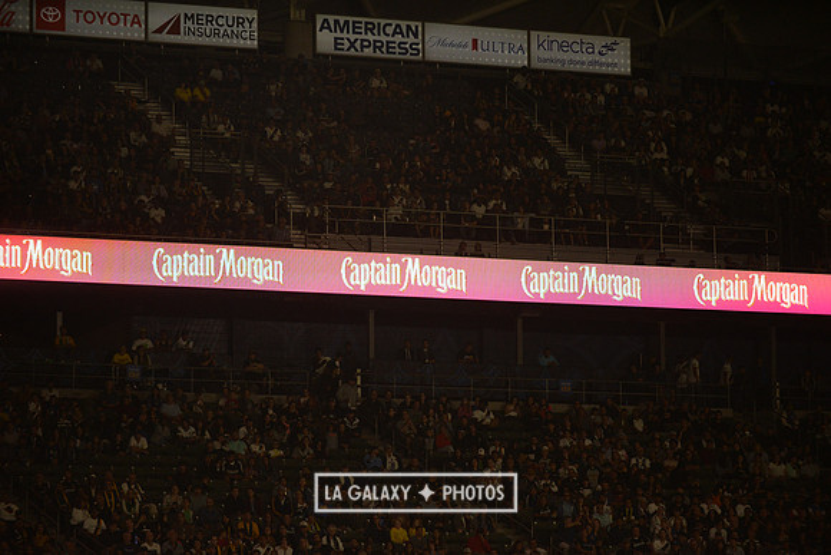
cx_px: 416
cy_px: 278
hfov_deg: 10.3
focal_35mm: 200
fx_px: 4618
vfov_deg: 6.9
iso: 1600
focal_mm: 200
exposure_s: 1/3200
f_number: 2.8
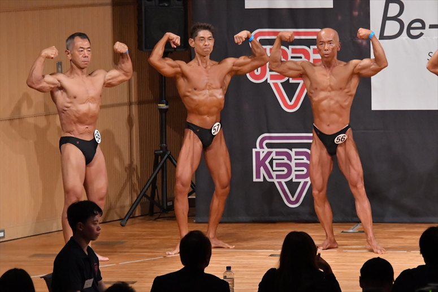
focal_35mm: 255
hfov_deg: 8.1
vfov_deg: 5.4
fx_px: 3101
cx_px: 219
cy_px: 146
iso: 9000
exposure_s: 1/400
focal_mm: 170
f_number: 5.6
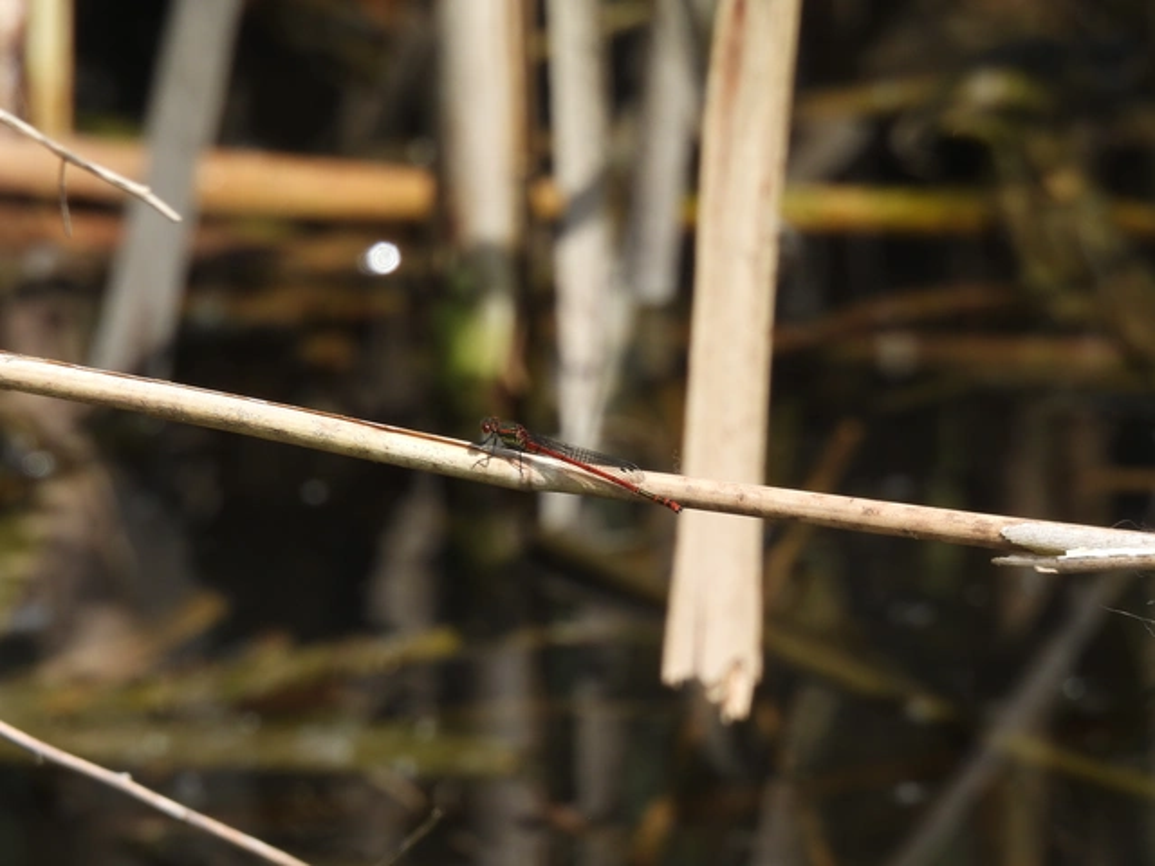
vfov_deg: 1.6
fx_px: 31698
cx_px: 578
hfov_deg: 2.1
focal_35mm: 950
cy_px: 433
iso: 100
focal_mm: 170
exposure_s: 1/320
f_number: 6.3
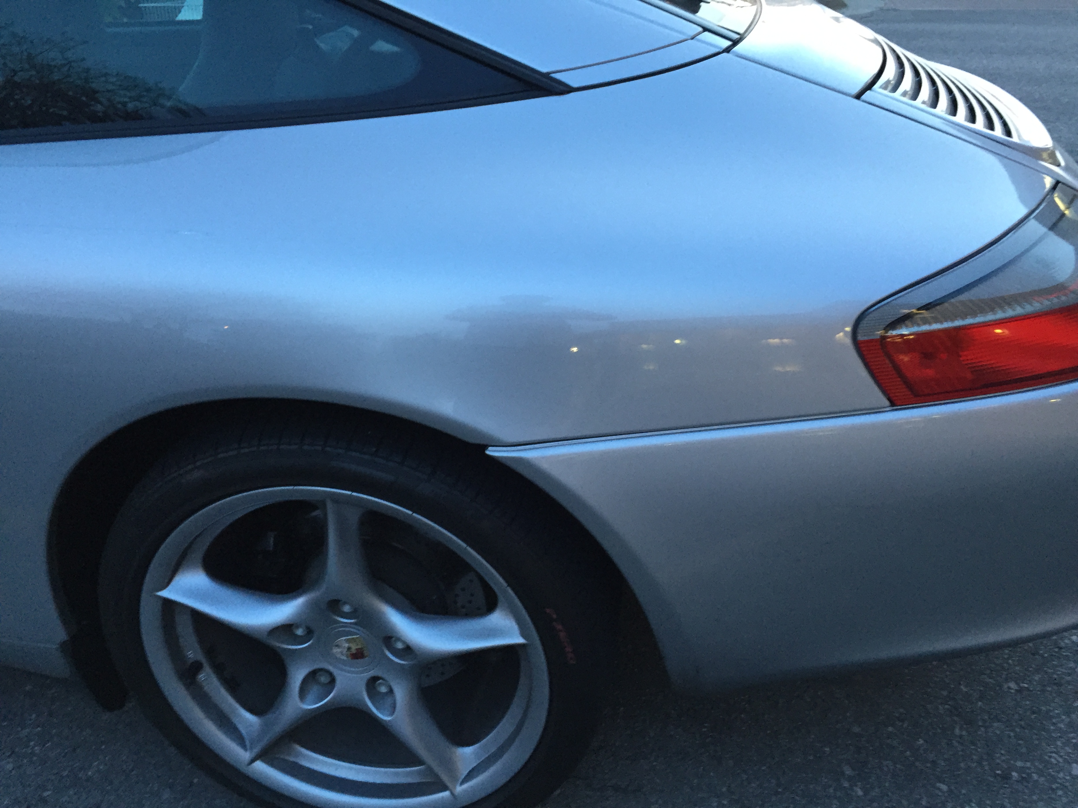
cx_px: 539
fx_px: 903
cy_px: 404
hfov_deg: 61.7
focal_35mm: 29
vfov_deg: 48.2
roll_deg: +0.9
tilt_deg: -24.3
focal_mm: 4.15
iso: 125
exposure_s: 1/30
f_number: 2.2
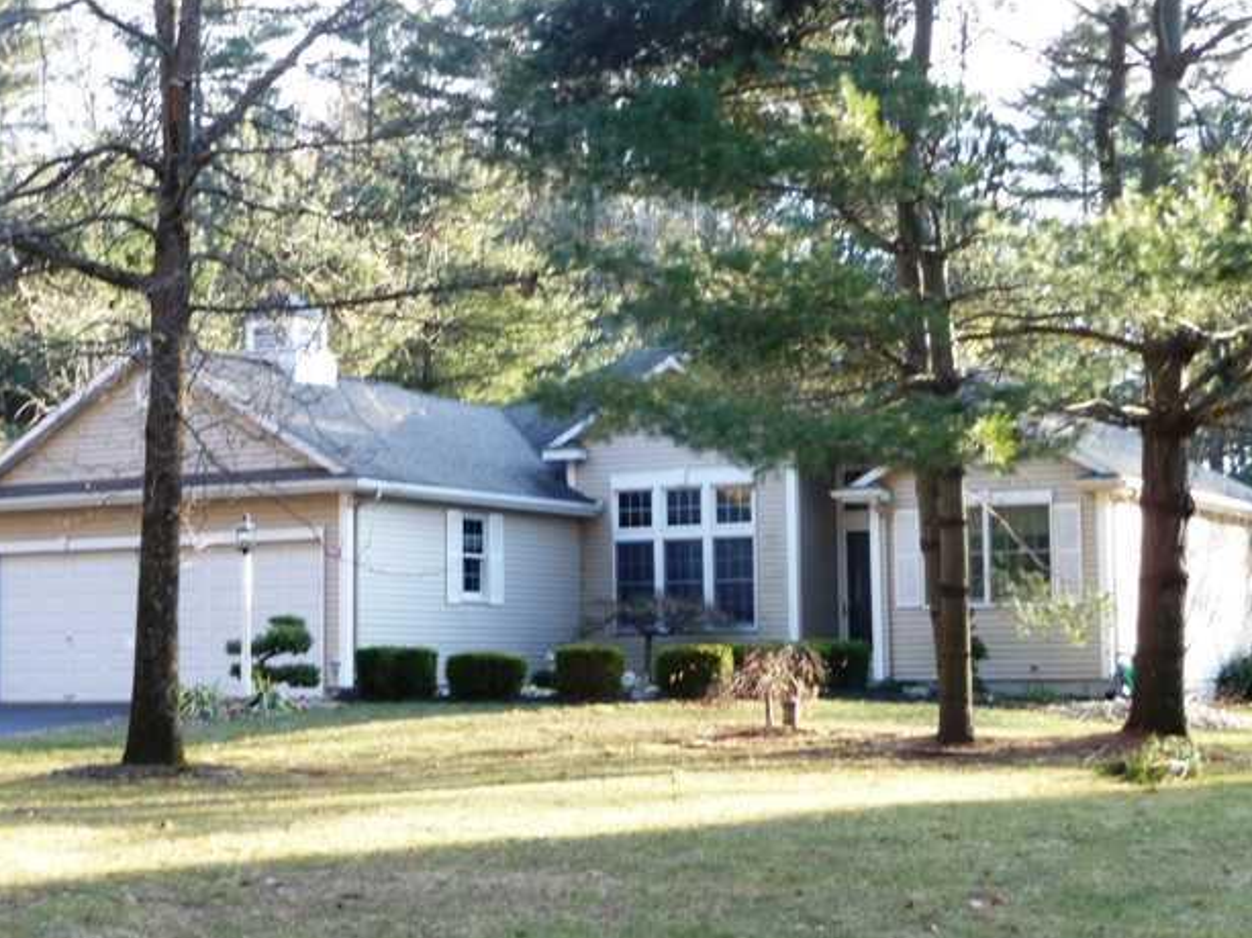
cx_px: 603
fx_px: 2530
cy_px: 480
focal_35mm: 70
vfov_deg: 21.0
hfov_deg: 27.8
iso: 125
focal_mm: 11.3
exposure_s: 1/40
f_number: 4.5
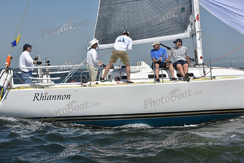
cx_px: 122
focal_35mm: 85
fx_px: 576
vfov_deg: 16.1
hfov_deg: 23.9
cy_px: 82
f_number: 10
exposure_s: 1/1250
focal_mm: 85
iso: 250
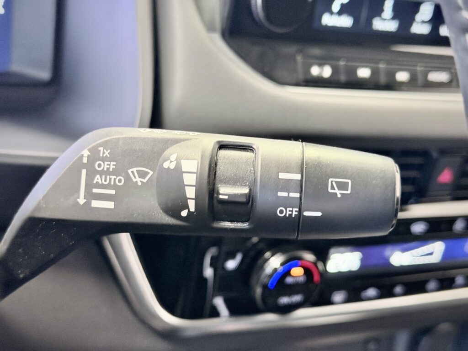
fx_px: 649
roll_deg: -12.7
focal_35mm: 48
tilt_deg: -23.4
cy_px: 176
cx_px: 234
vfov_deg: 30.3
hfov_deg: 39.7
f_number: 1.78
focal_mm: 6.76
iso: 500
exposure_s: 1/25
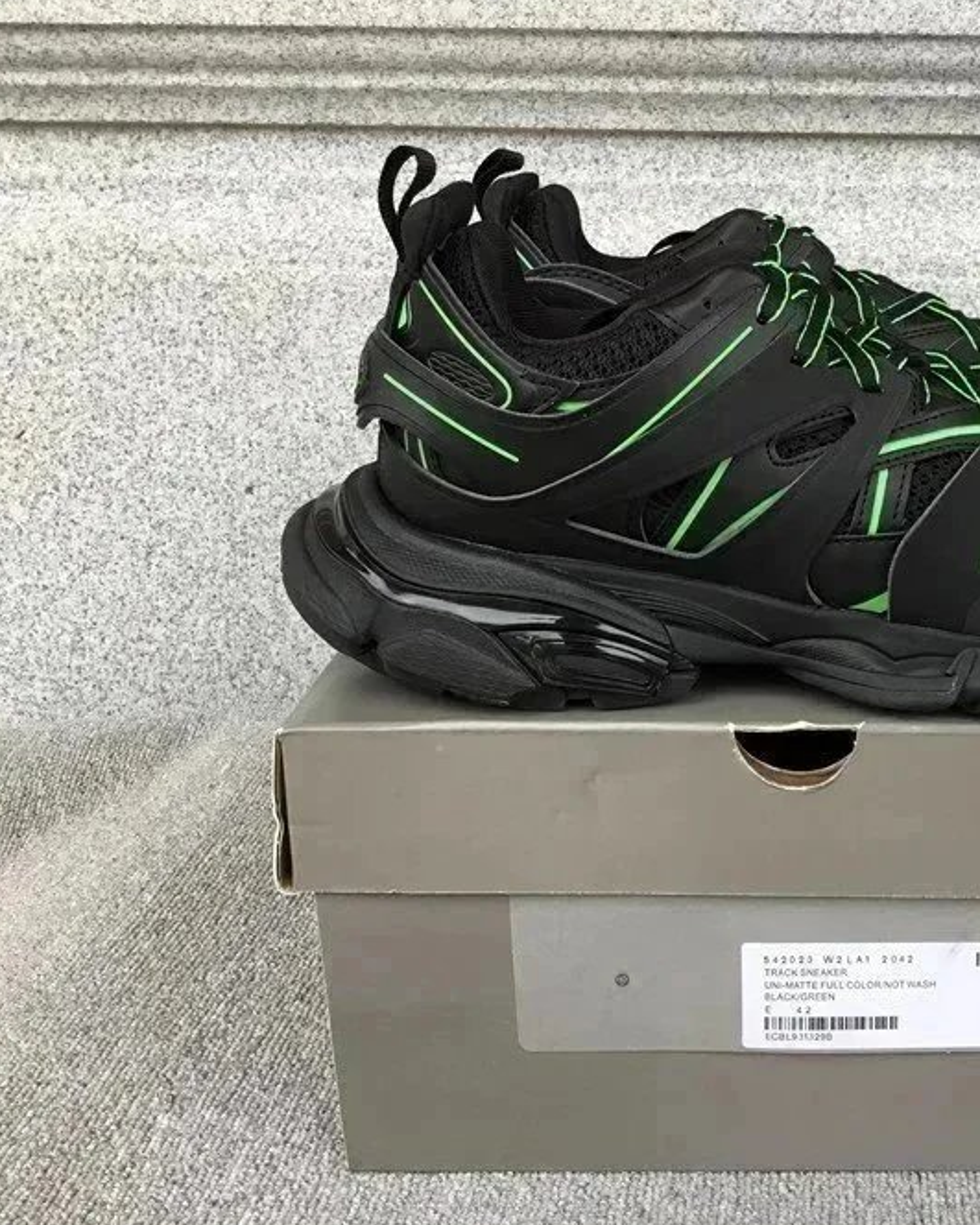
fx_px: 1487
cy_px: 606
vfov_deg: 44.8
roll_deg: -0.4
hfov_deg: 35.1
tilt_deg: -18.7
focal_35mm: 41
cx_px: 808
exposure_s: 1/117
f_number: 2.4
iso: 25
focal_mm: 3.3
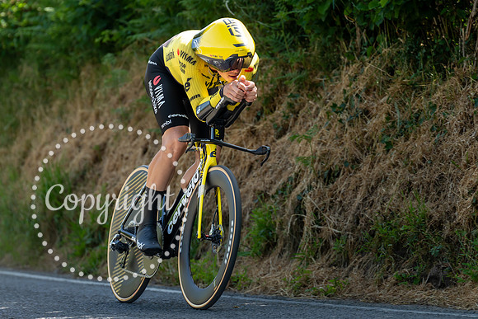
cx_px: 212
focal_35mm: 276
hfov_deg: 7.5
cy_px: 171
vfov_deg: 5.0
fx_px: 3669
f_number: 3.5
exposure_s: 1/1000
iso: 640
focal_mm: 200
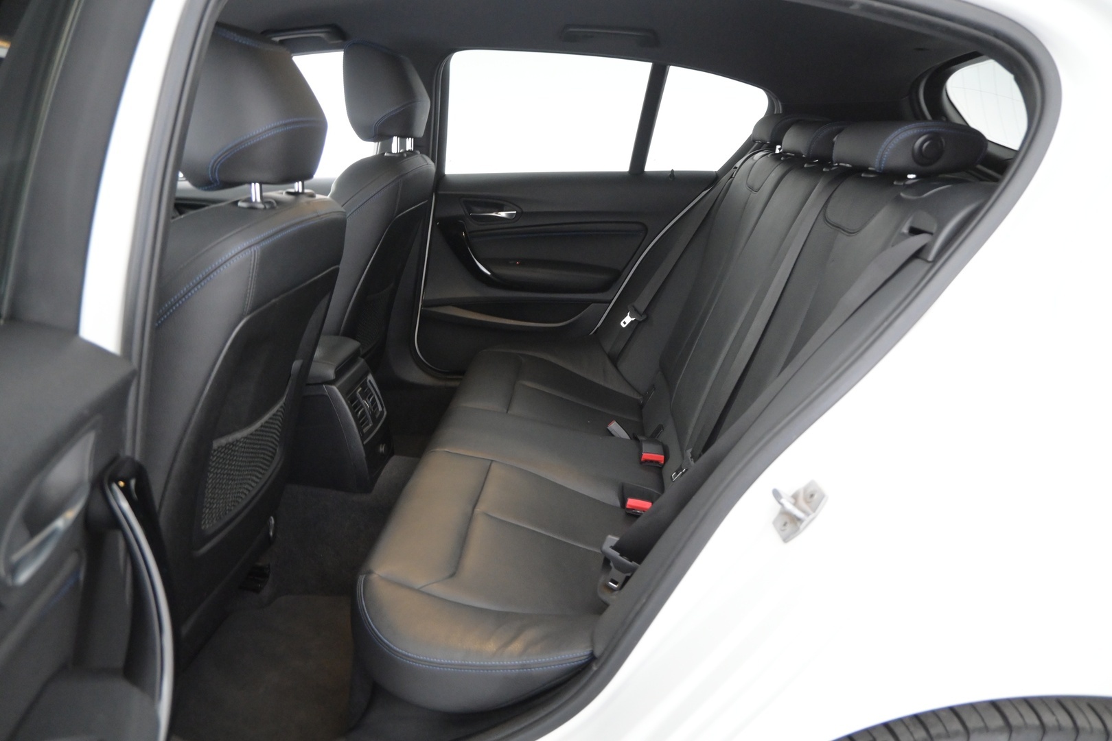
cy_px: 370
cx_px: 556
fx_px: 741
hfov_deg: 73.7
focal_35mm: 24
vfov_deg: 53.1
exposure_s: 1/25
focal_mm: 16
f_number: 3.5
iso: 3200
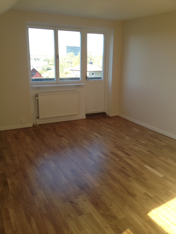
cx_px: 88
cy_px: 117
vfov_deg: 52.6
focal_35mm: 35
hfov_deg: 40.7
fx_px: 237
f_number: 2.4
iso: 50
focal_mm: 4.28
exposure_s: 1/153
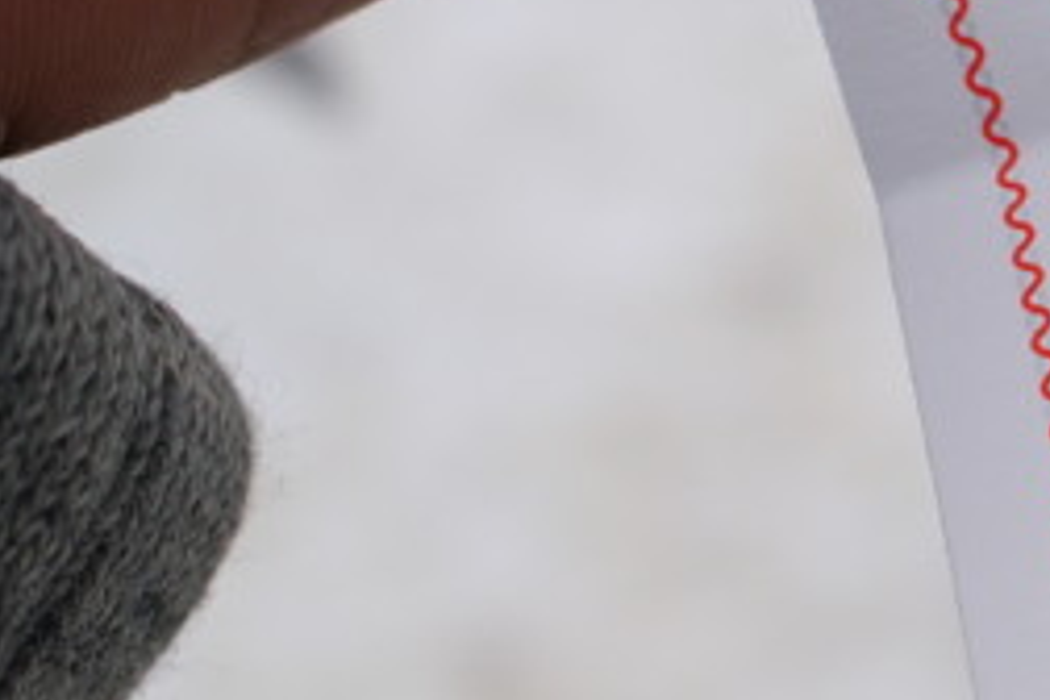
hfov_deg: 13.6
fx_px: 4171
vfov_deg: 9.6
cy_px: 421
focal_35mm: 143
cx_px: 1483
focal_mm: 30
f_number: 8
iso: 100
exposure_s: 1/80
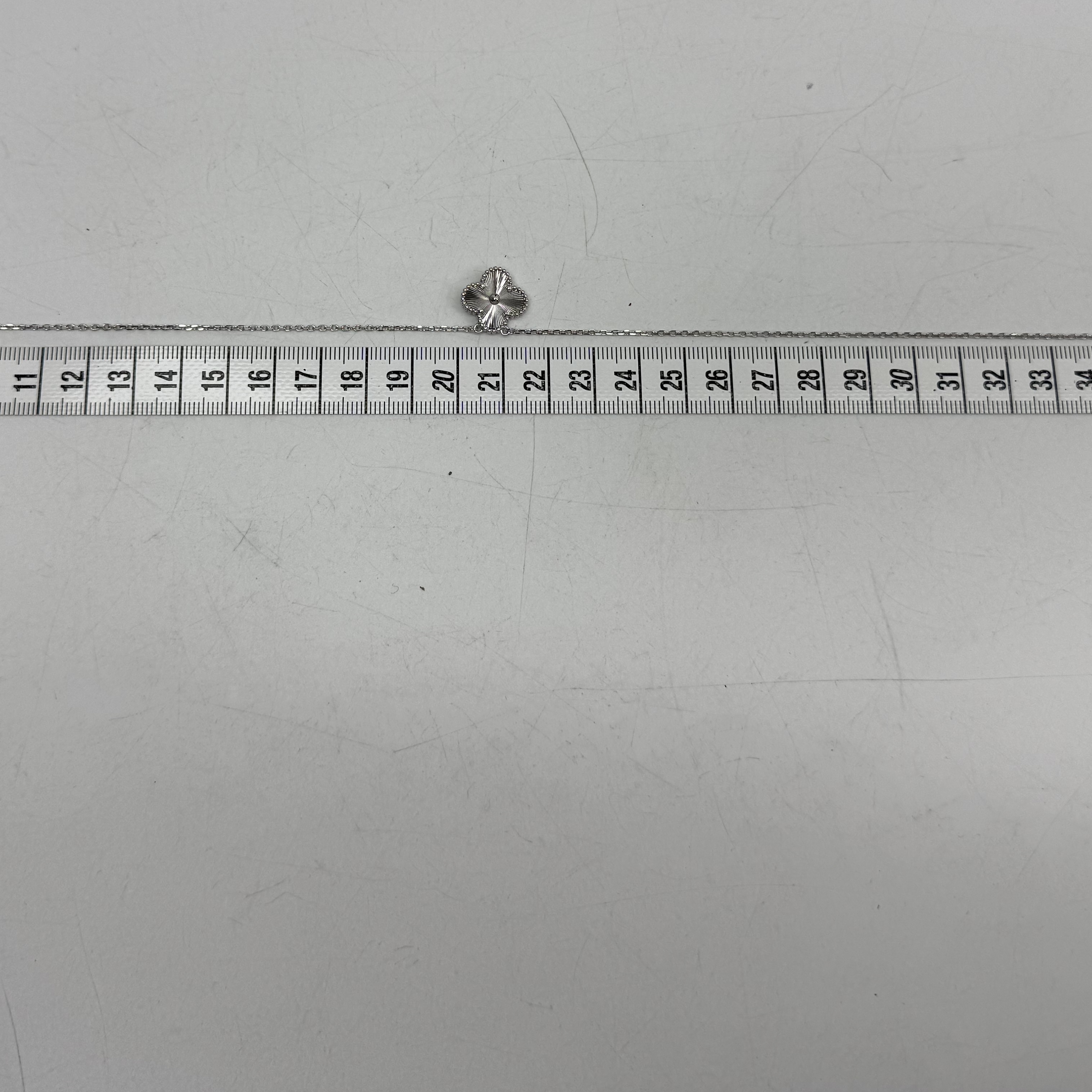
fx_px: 1428
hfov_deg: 41.8
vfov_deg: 41.1
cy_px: 326
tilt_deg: -73.8
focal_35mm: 40
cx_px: 493
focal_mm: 6.76
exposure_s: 1/1395
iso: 80
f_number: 1.78
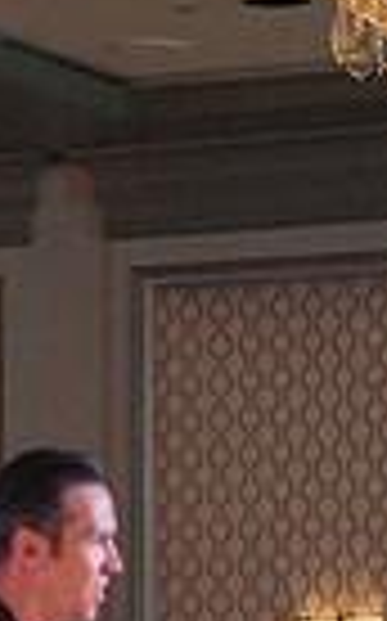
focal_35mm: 300
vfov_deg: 6.9
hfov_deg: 4.4
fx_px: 5073
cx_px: -43
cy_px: 873
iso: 3200
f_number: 4
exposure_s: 1/400
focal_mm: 70
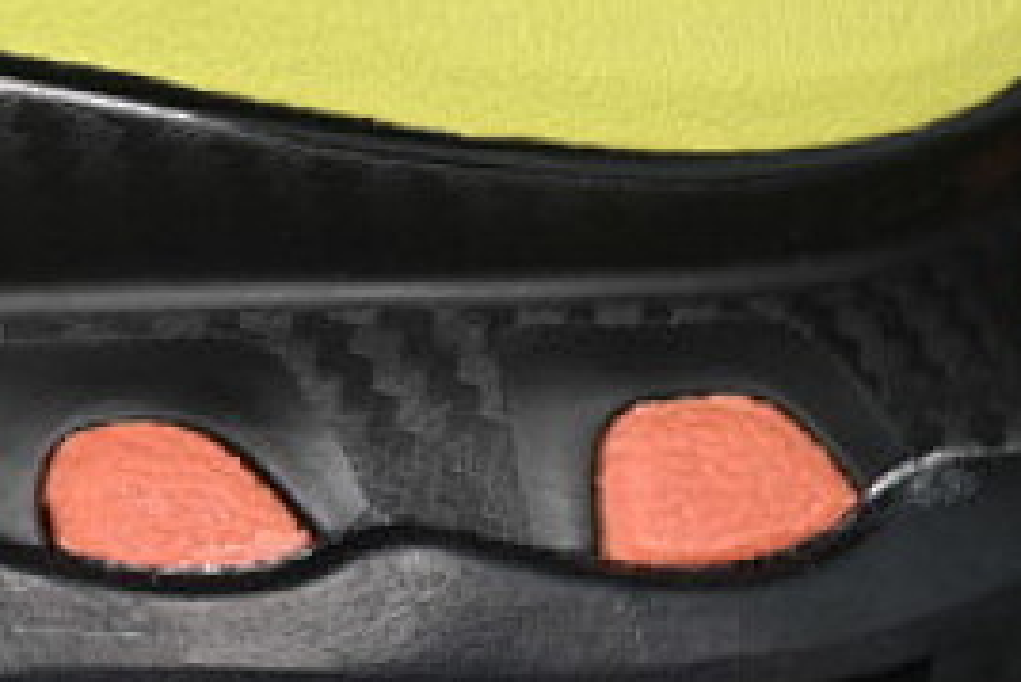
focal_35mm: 302
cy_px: -621
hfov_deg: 6.6
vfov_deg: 4.5
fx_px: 8569
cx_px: -994
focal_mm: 50
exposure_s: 1/60
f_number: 6.3
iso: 160
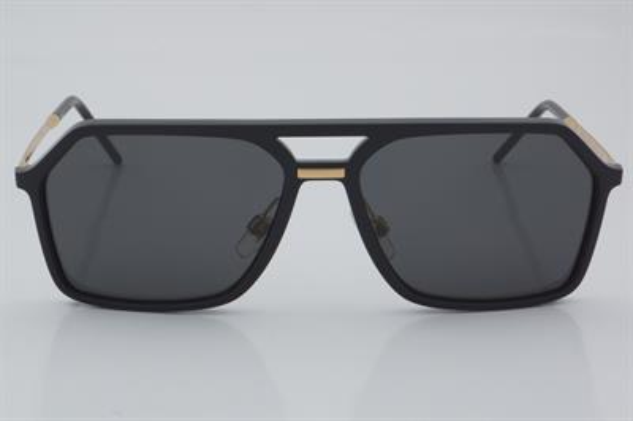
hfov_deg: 24.6
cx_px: 316
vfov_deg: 16.5
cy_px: 210
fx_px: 1449
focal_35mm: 82
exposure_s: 1/4
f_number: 32
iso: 100
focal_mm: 55
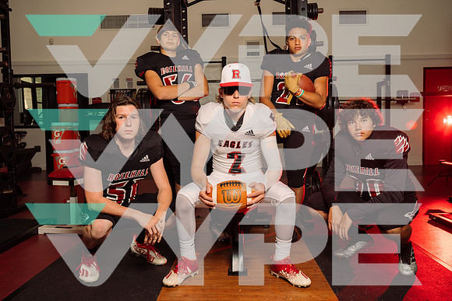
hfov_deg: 57.2
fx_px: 414
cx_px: 226
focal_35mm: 33
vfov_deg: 40.0
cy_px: 150
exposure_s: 1/250
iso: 250
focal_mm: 33
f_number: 6.3
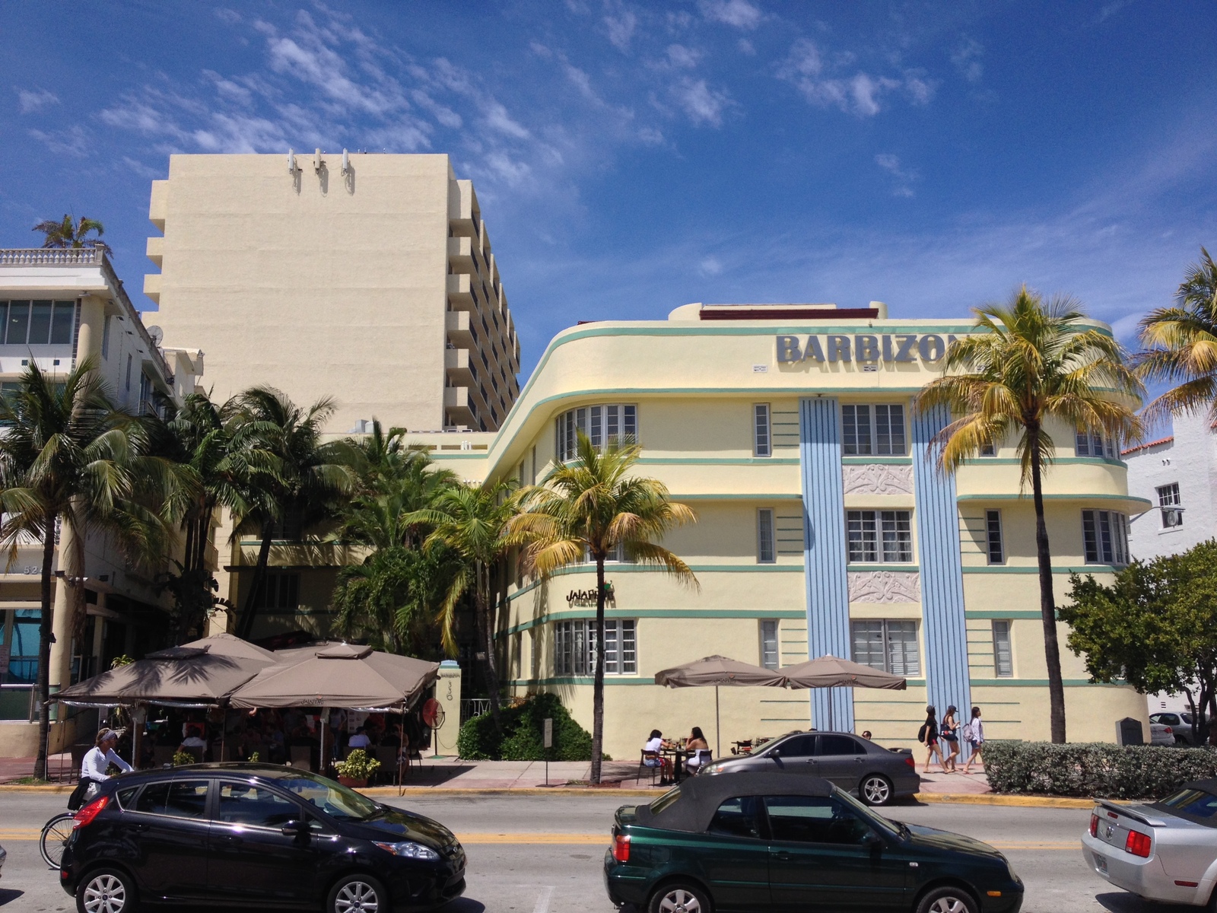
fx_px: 1231
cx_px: 608
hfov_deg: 52.6
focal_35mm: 35
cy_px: 456
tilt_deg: +8.8
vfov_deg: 40.7
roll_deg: +0.4
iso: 50
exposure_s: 1/2513
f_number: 2.4
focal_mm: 4.28
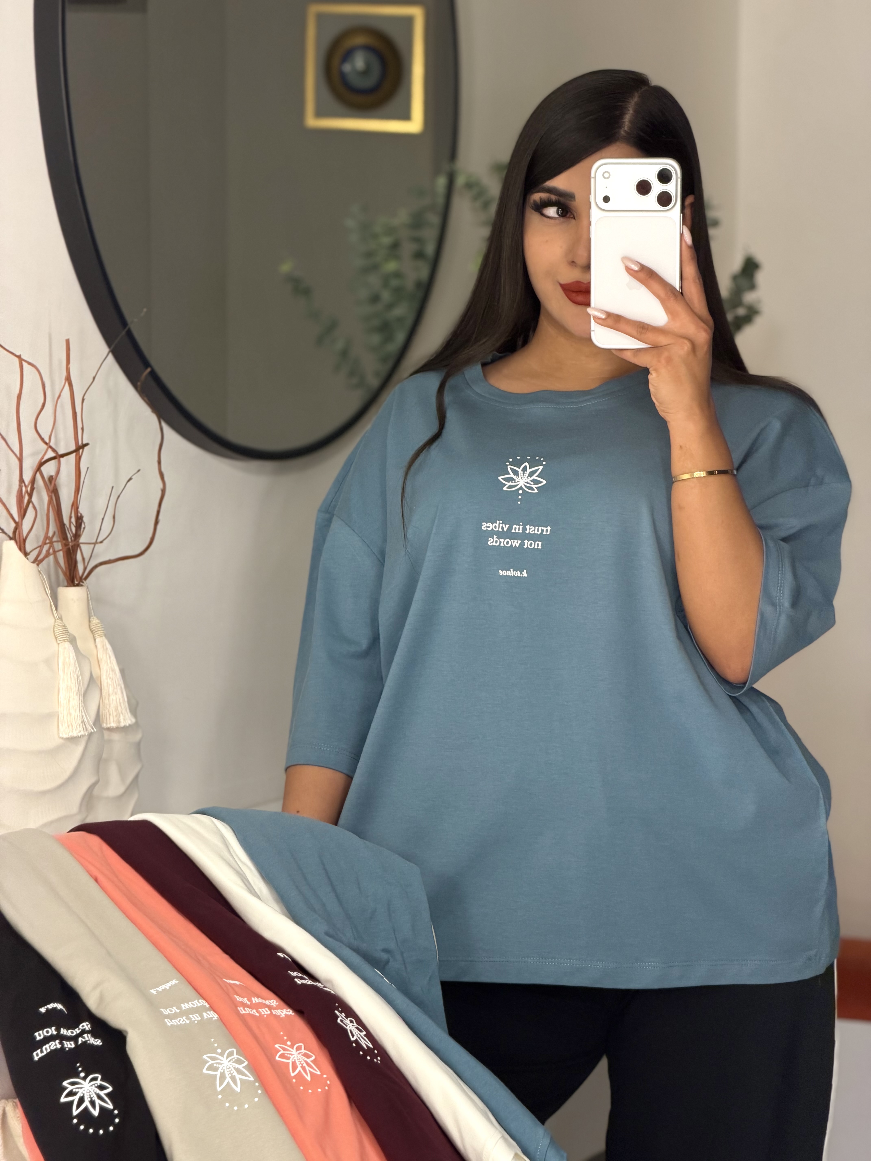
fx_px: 3355
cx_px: 436
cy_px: 580
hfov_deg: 14.8
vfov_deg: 19.6
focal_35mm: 100
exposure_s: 1/100
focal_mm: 16.89
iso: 64
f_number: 2.8
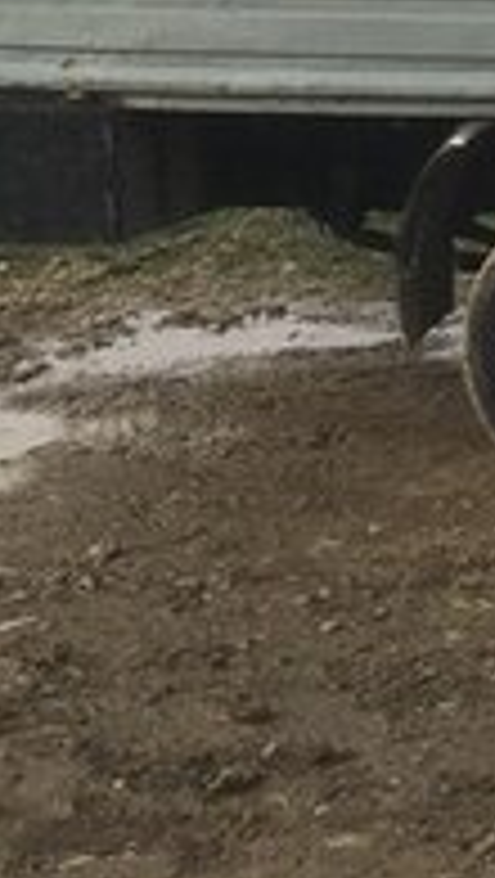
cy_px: -47
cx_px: 1116
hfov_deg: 10.1
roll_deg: -0.1
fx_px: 2491
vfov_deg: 19.3
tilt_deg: -2.2
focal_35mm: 107
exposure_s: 1/582
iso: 25
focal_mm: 4.15
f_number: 2.2
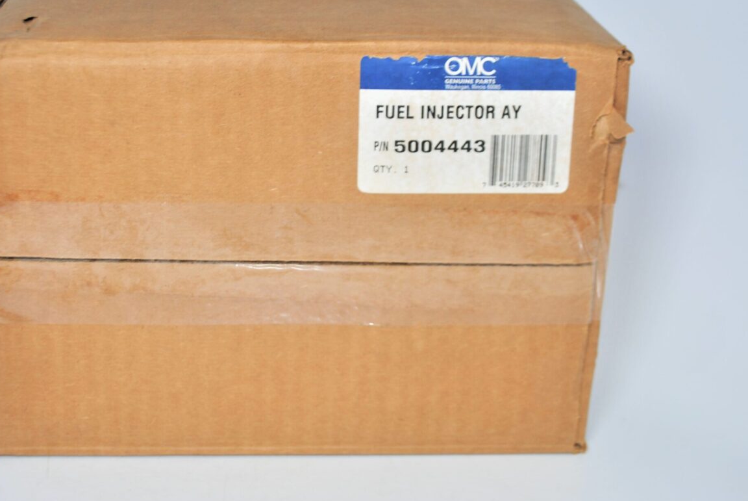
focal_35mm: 63
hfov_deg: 31.7
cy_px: 162
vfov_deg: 21.5
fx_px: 1310
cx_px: 290
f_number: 5
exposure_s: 1/60
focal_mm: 30
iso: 100
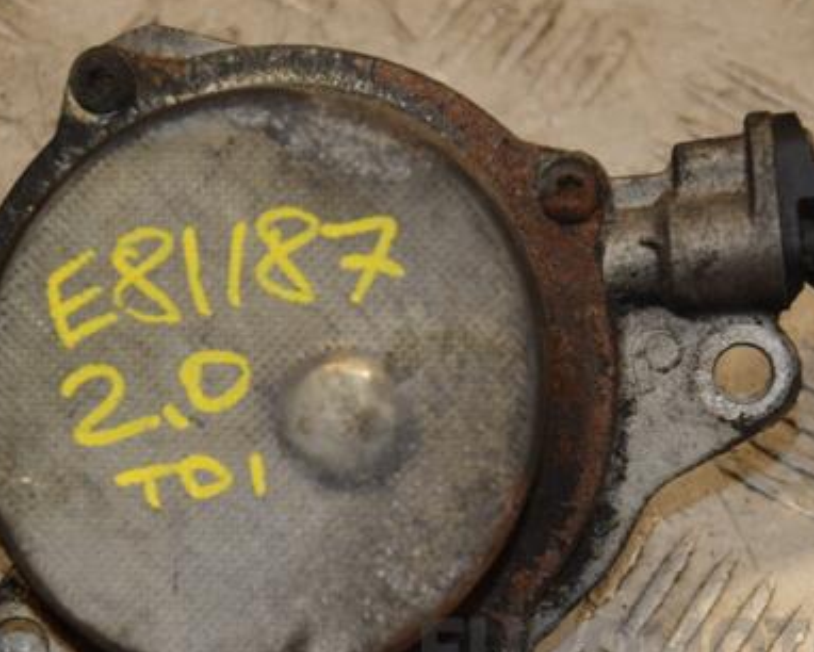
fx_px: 3995
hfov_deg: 11.6
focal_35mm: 166
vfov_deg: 9.3
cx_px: 381
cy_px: 366
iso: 800
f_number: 6.3
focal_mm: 75
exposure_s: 1/200
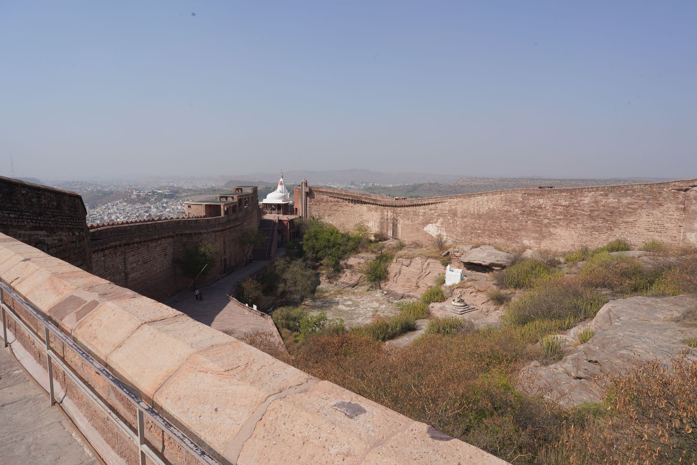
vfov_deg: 53.1
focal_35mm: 24
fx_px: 465
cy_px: 232
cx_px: 348
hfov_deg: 73.7
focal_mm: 24
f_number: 18
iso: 100
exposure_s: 1/100
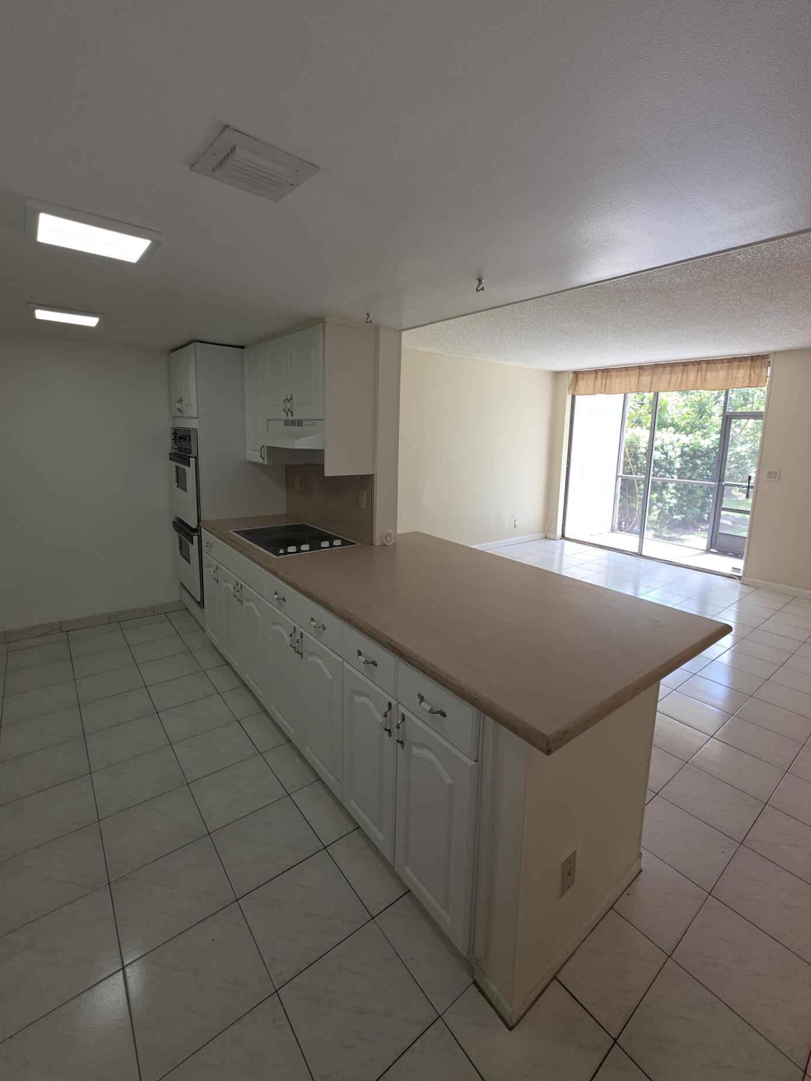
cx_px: 420
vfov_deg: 101.9
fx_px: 437
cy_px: 501
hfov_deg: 85.6
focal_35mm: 14
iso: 32
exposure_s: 1/60
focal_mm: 2.2
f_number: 1.9
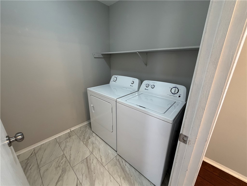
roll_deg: -0.5
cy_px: 93
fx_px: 100
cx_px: 124
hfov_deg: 102.1
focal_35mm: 14
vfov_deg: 85.7
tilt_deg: -18.0
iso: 200
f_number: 2.2
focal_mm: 2.22
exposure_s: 1/60
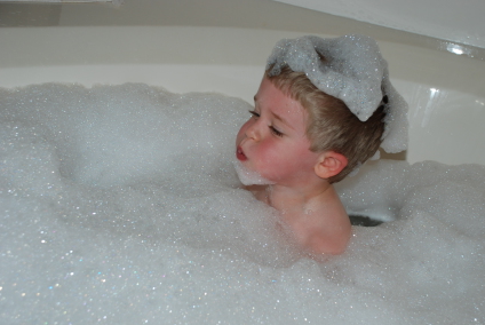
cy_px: 184
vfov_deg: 21.0
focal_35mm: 65
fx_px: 877
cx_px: 263
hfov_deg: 30.9
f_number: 4.5
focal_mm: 38
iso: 200
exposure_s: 1/60
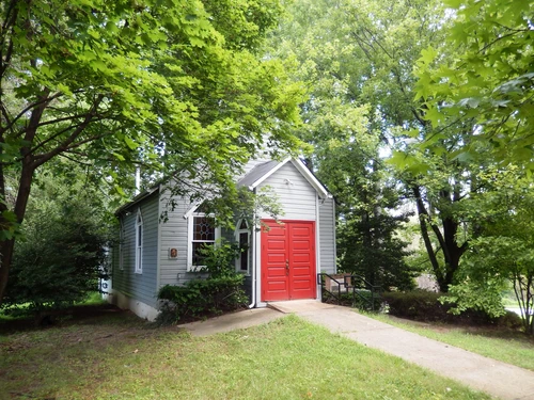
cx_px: 267
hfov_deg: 69.4
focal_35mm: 25
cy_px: 200
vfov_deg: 54.9
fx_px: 386
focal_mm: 4.5
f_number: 3.4
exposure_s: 1/80
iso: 125
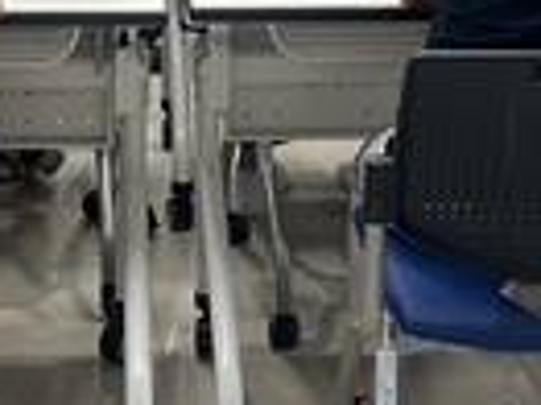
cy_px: -378
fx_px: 2170
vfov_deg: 10.0
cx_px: 215
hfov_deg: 14.2
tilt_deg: -5.6
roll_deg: -0.5
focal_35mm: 139
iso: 125
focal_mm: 5.1
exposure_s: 1/120
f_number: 1.6
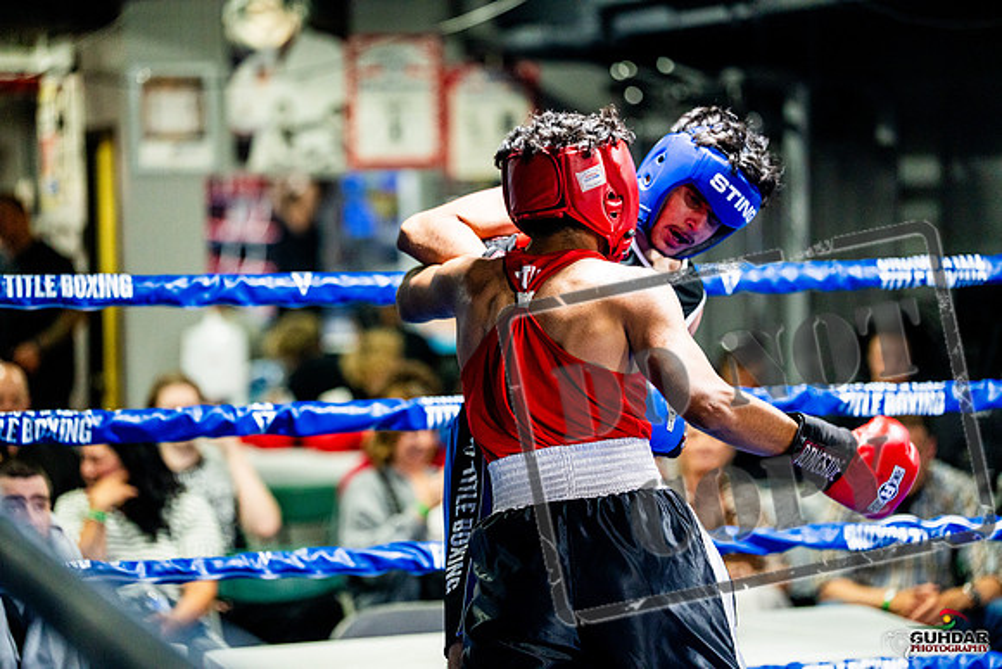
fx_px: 2895
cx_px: 501
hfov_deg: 19.6
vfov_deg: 13.2
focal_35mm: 104
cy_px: 334
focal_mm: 104
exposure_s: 1/1000
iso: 4000
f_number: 2
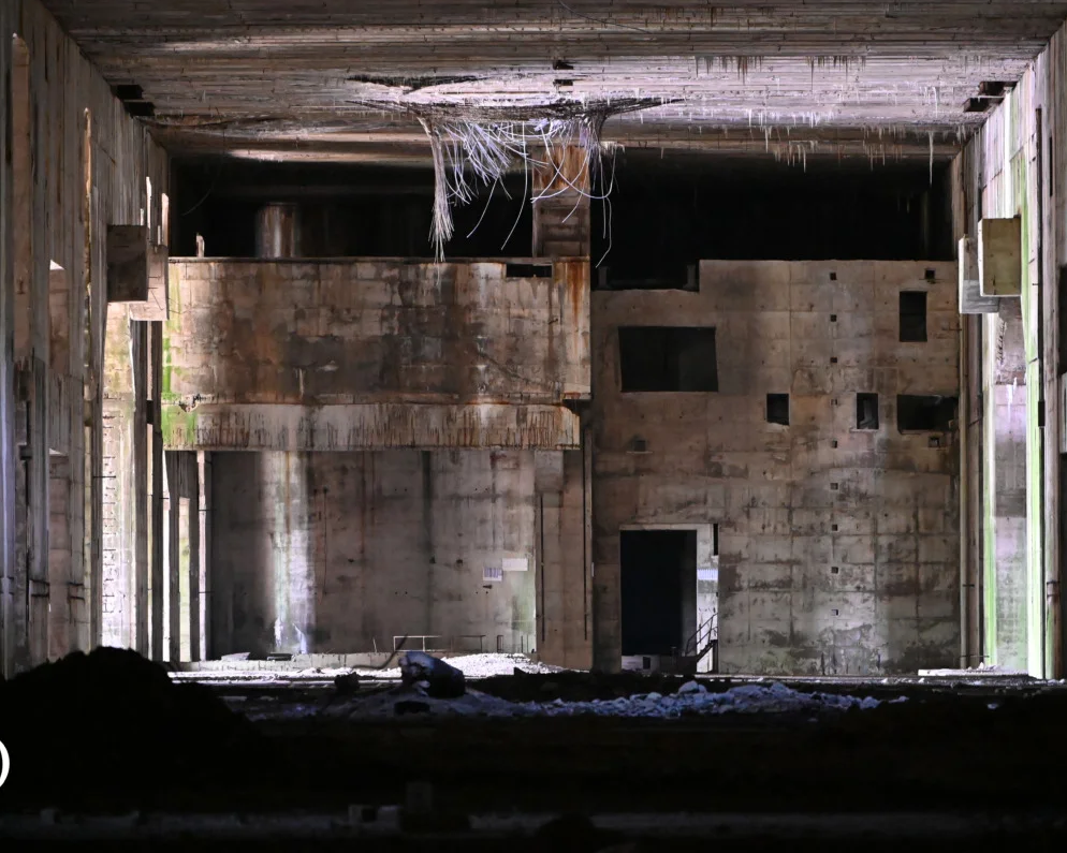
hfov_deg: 11.4
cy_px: 425
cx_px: 541
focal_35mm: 170
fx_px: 5368
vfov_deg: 9.1
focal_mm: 150
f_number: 2.8
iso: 20000
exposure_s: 1/160
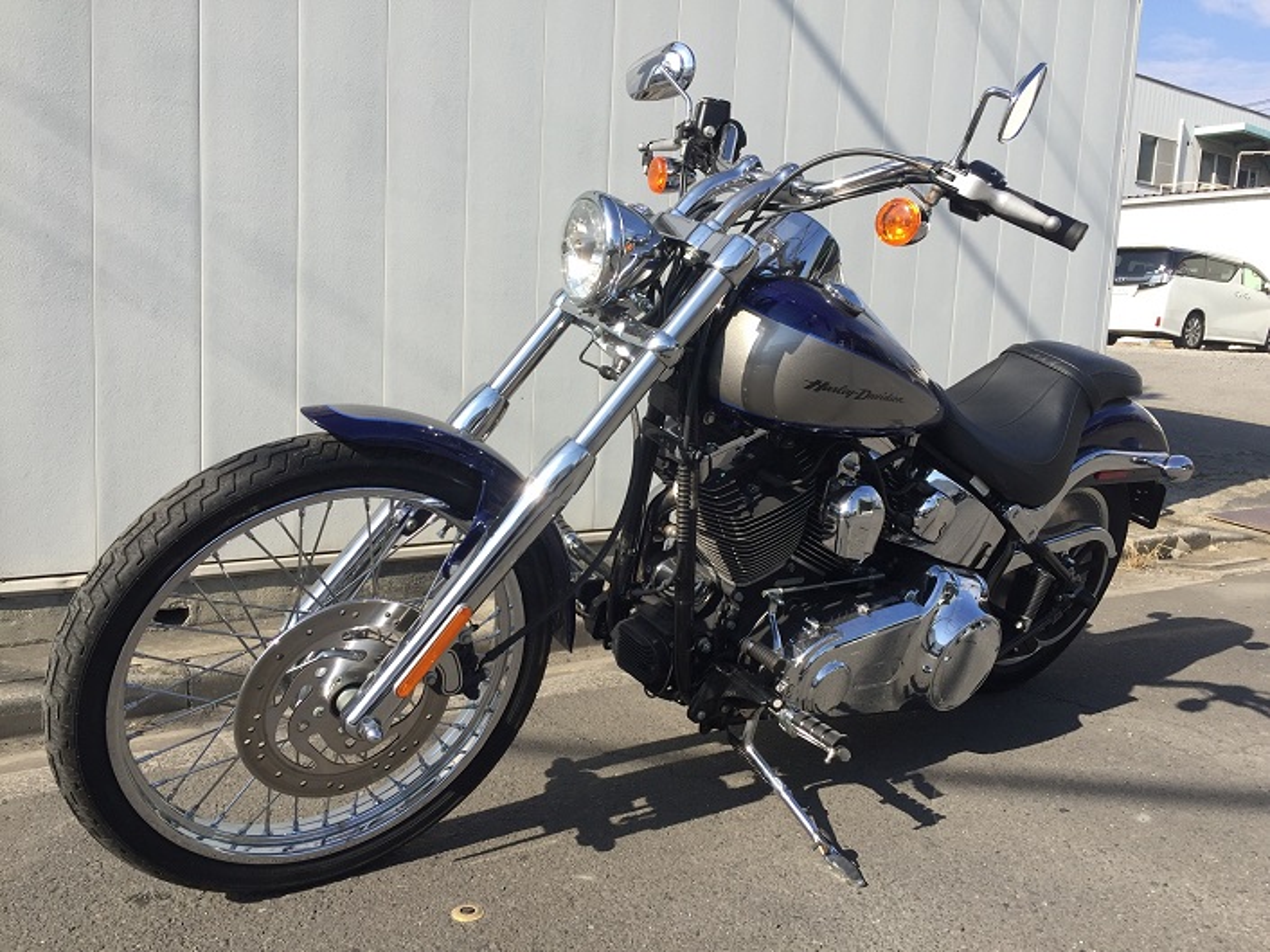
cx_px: 635
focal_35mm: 29
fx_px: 1064
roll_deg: -1.8
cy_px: 476
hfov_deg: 61.7
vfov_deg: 48.2
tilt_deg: -6.8
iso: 32
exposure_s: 1/1099
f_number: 2.2
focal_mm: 4.15
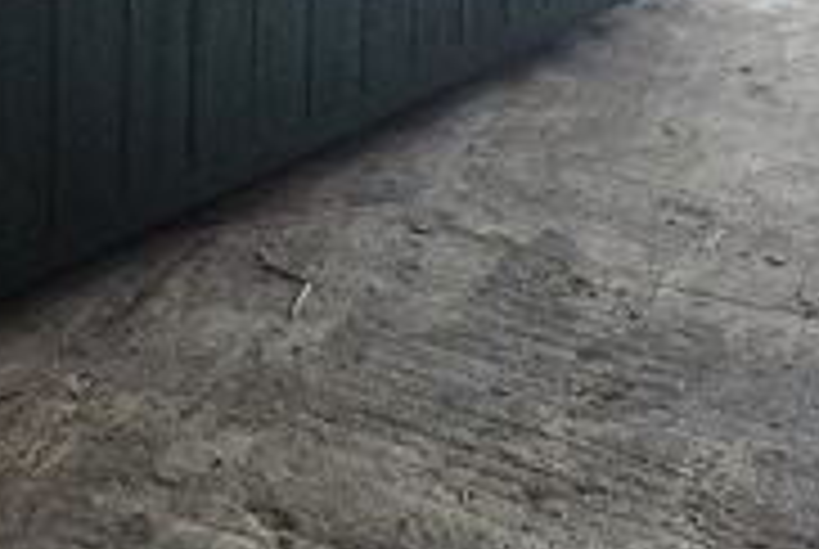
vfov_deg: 14.5
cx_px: -216
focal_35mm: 84
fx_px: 1914
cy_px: -423
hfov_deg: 22.0
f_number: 1.4
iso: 25
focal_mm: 6.5
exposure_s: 1/359
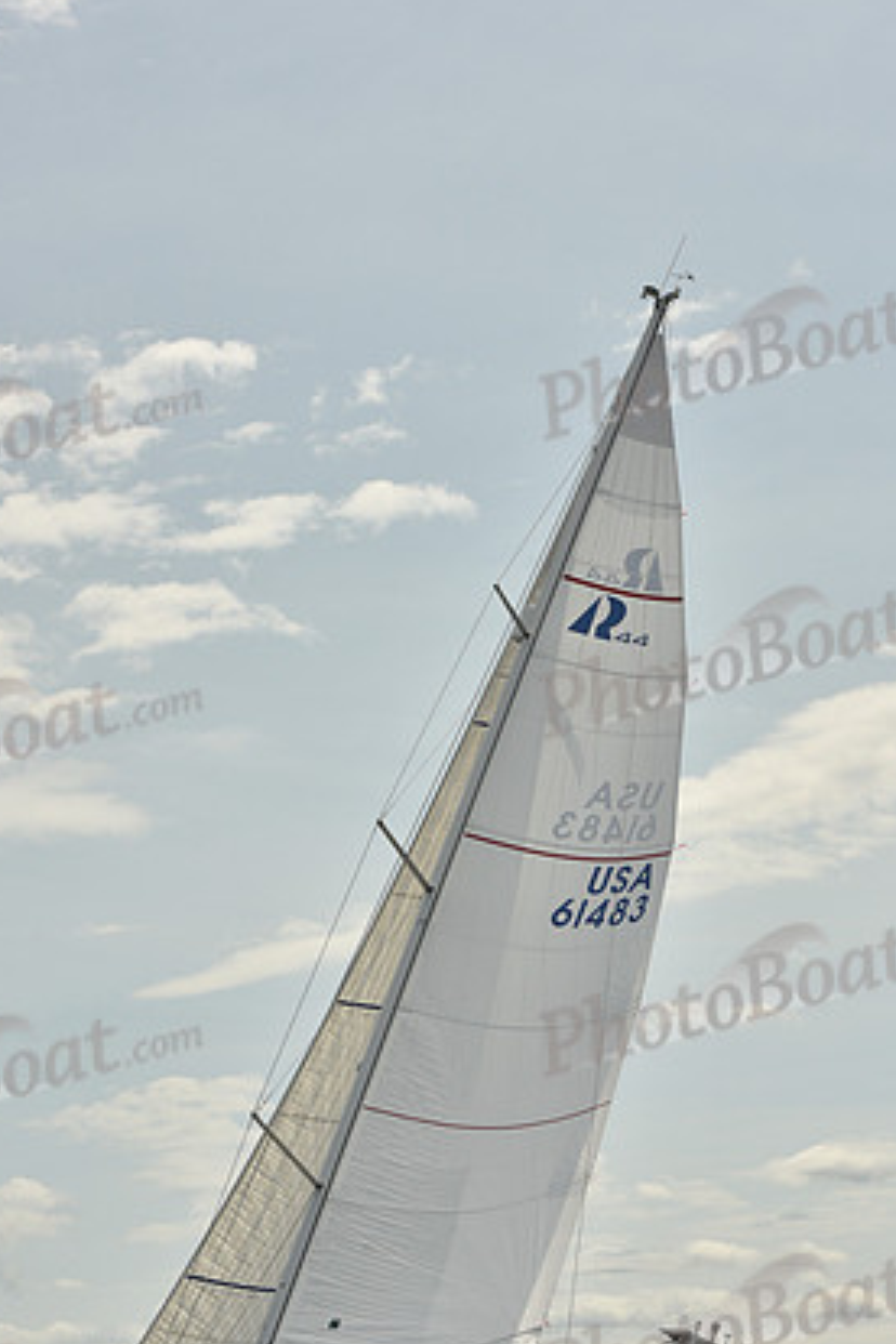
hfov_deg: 14.0
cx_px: 372
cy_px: 870
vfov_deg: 20.8
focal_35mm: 98
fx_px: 3658
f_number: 11
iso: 250
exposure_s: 1/800
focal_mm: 70
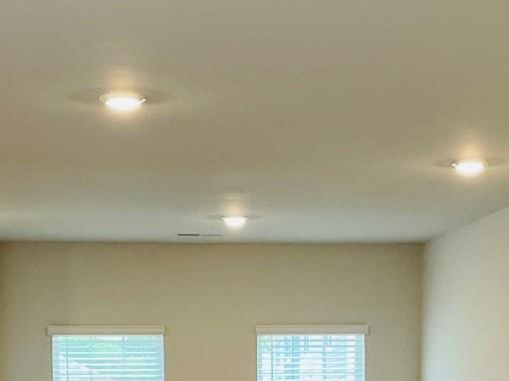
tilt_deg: -6.5
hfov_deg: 18.7
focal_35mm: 105
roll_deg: +1.2
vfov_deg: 13.2
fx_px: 1544
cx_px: 272
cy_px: 593
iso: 125
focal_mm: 4.2
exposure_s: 1/120
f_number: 1.6
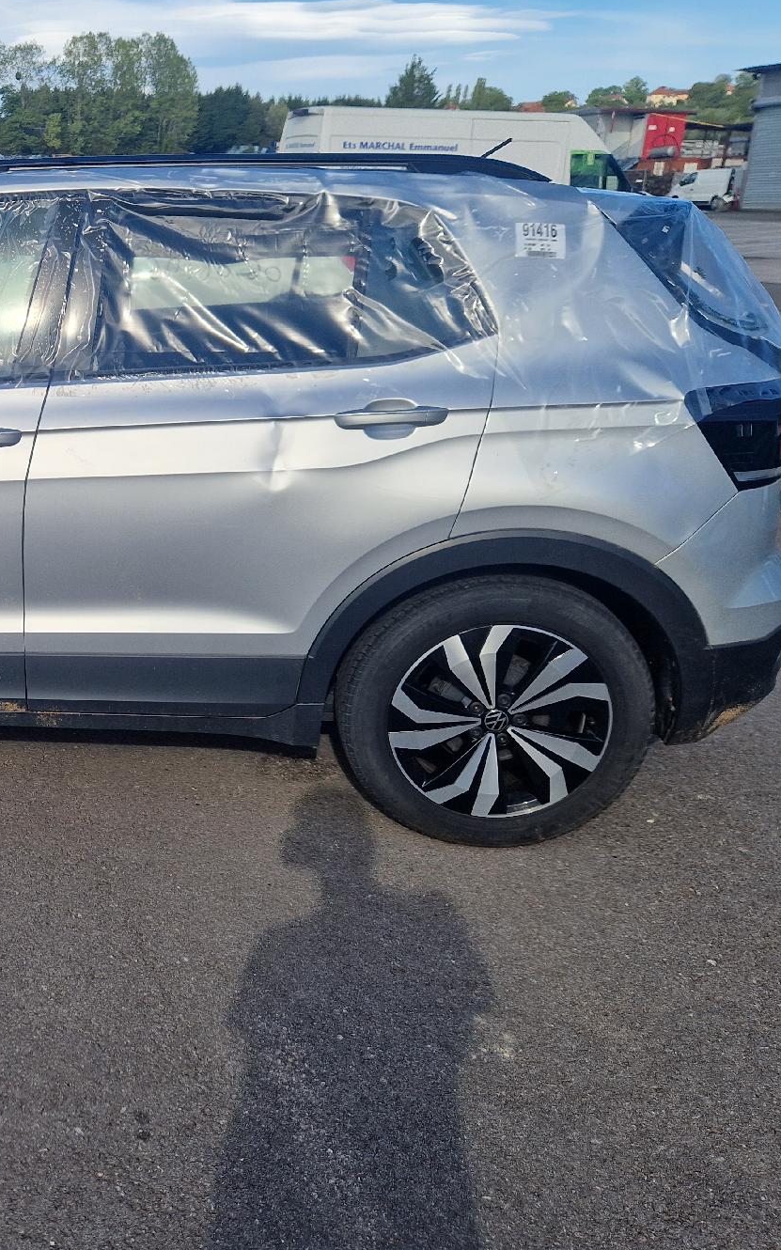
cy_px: 624
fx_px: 1124
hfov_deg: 35.1
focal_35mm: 33
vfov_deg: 58.1
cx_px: 21
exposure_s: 1/1000
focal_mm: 5.4
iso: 50
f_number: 1.8
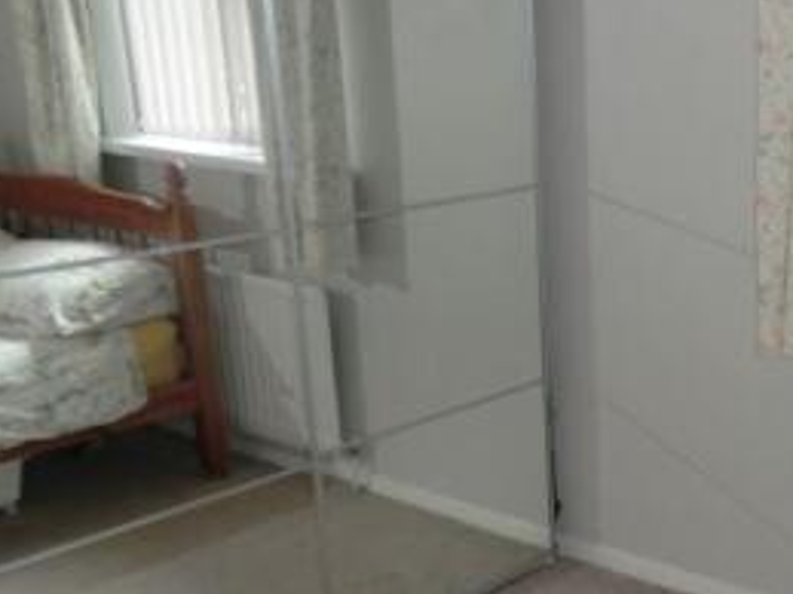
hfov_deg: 33.3
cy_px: 409
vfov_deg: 26.8
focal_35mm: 54
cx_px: 746
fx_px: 1236
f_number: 3.2
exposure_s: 1/60
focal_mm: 4.3
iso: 160
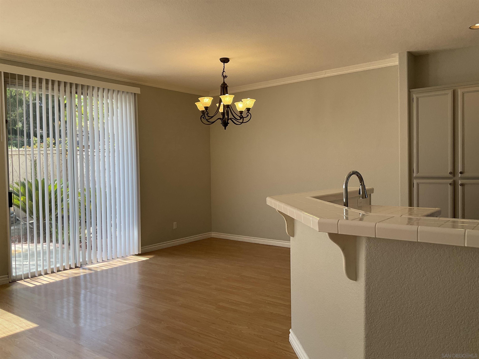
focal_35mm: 29
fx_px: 401
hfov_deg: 61.7
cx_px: 240
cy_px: 180
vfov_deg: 48.2
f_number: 1.8
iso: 16
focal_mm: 3
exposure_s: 1/120
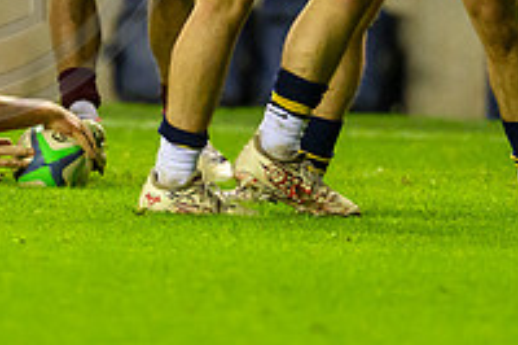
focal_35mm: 1847
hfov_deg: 1.1
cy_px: 158
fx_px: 26554
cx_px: 87
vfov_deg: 0.7
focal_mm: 400
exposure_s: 1/1600
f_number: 3.2
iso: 8000
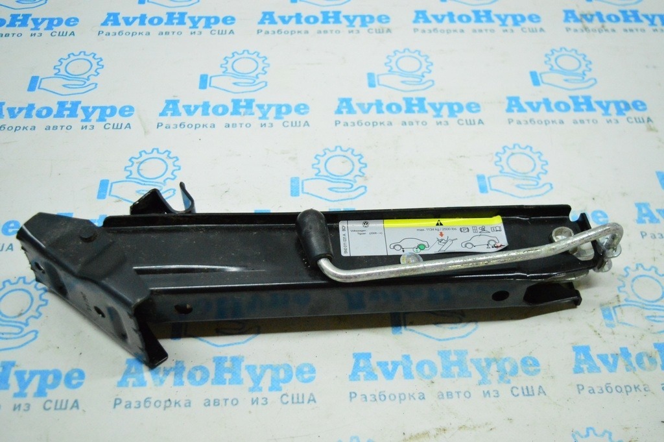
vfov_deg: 33.0
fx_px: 746
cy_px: 221
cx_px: 332
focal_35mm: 40
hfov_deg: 48.0
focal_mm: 27
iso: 6400
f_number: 4
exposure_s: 1/800
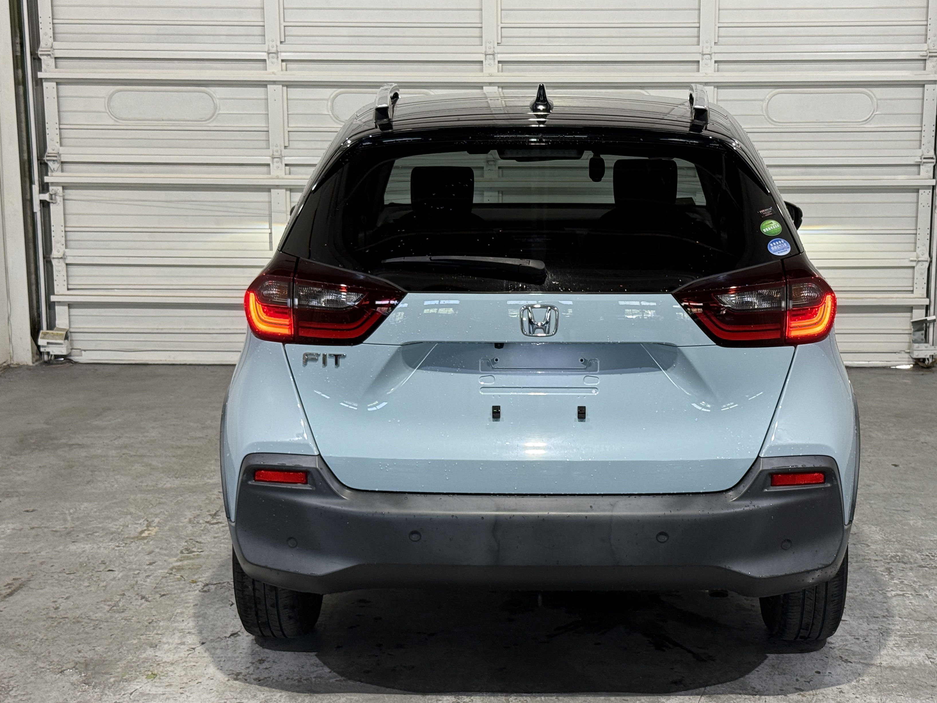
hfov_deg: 32.6
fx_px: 1597
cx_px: 544
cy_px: 378
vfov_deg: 24.8
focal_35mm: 59
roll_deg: -0.9
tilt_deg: -10.6
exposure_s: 1/60
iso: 100
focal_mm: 6.76
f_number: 1.78
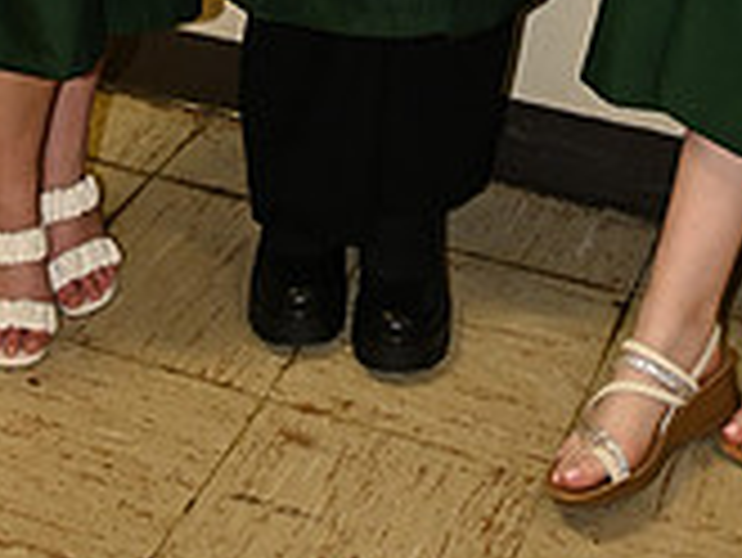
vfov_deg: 13.4
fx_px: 1924
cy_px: -662
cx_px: 459
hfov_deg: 21.8
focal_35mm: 90
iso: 1600
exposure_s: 1/60
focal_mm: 26.5
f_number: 5.6
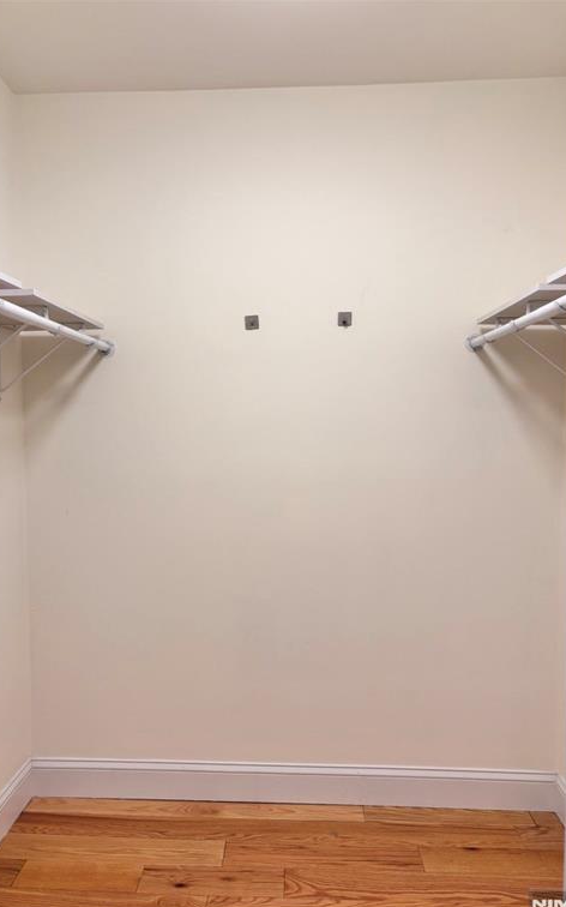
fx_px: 692
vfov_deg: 66.5
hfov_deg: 44.4
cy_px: 459
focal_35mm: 28
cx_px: 252
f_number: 1.6
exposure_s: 1/120
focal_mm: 5.96
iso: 100
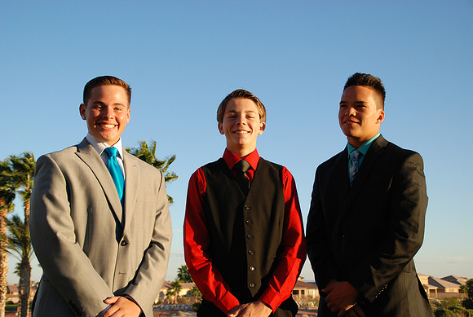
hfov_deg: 37.8
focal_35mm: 52
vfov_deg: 25.9
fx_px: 691
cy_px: 158
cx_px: 236
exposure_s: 1/500
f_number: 4.2
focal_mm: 35
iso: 250
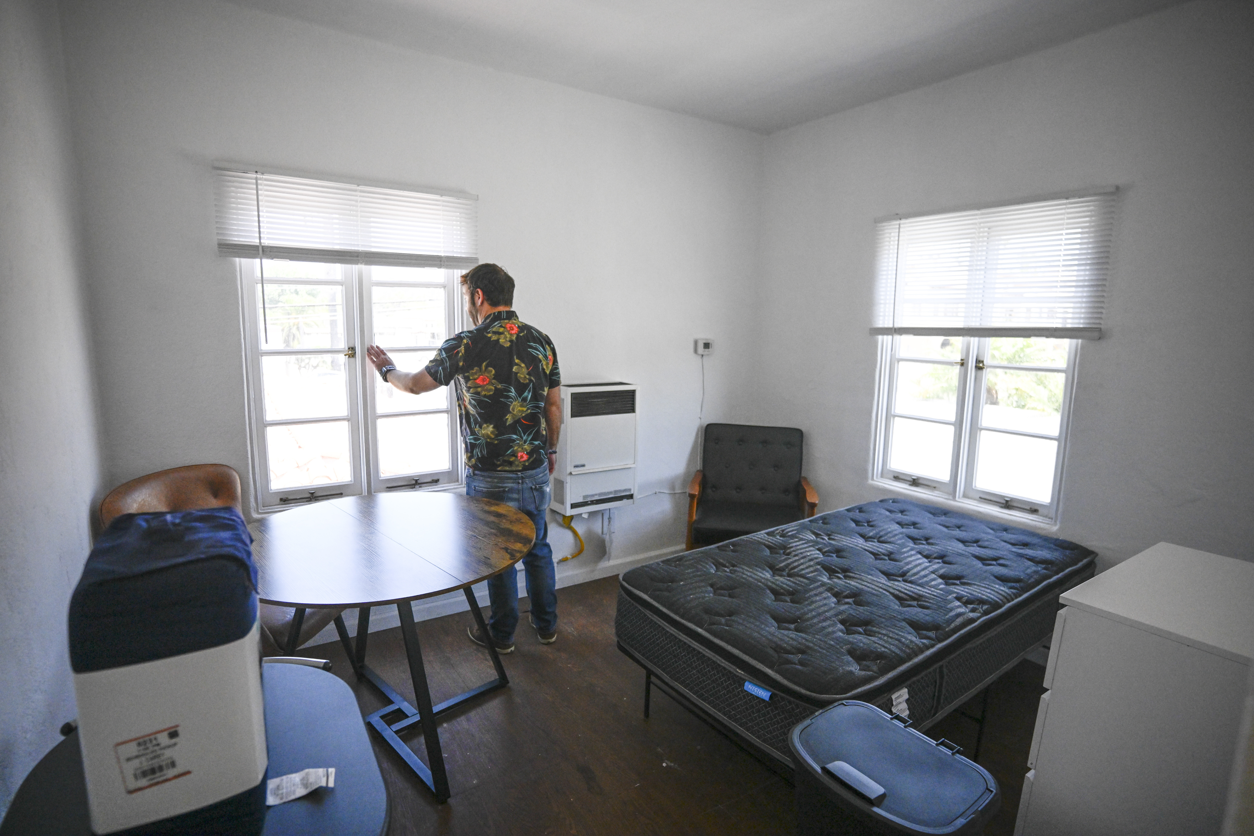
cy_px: 418
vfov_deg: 68.9
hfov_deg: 91.6
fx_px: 610
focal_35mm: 18
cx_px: 627
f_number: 2.8
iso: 3200
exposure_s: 1/5000
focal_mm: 17.5
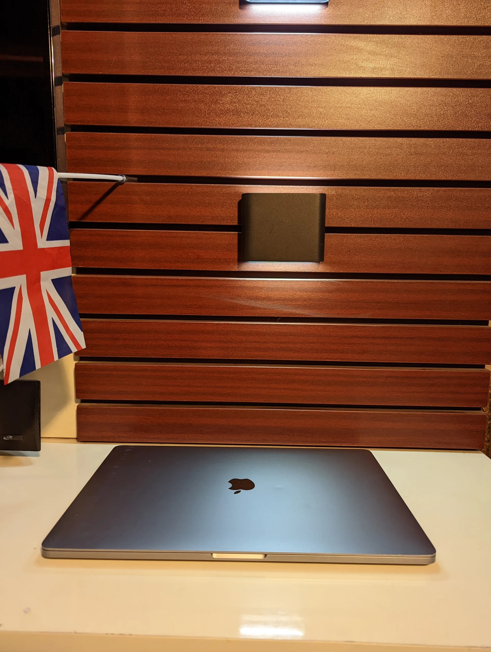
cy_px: 326
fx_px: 453
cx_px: 246
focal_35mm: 24
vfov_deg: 71.5
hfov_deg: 56.9
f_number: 1.85
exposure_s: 1/184
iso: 125
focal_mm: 6.81
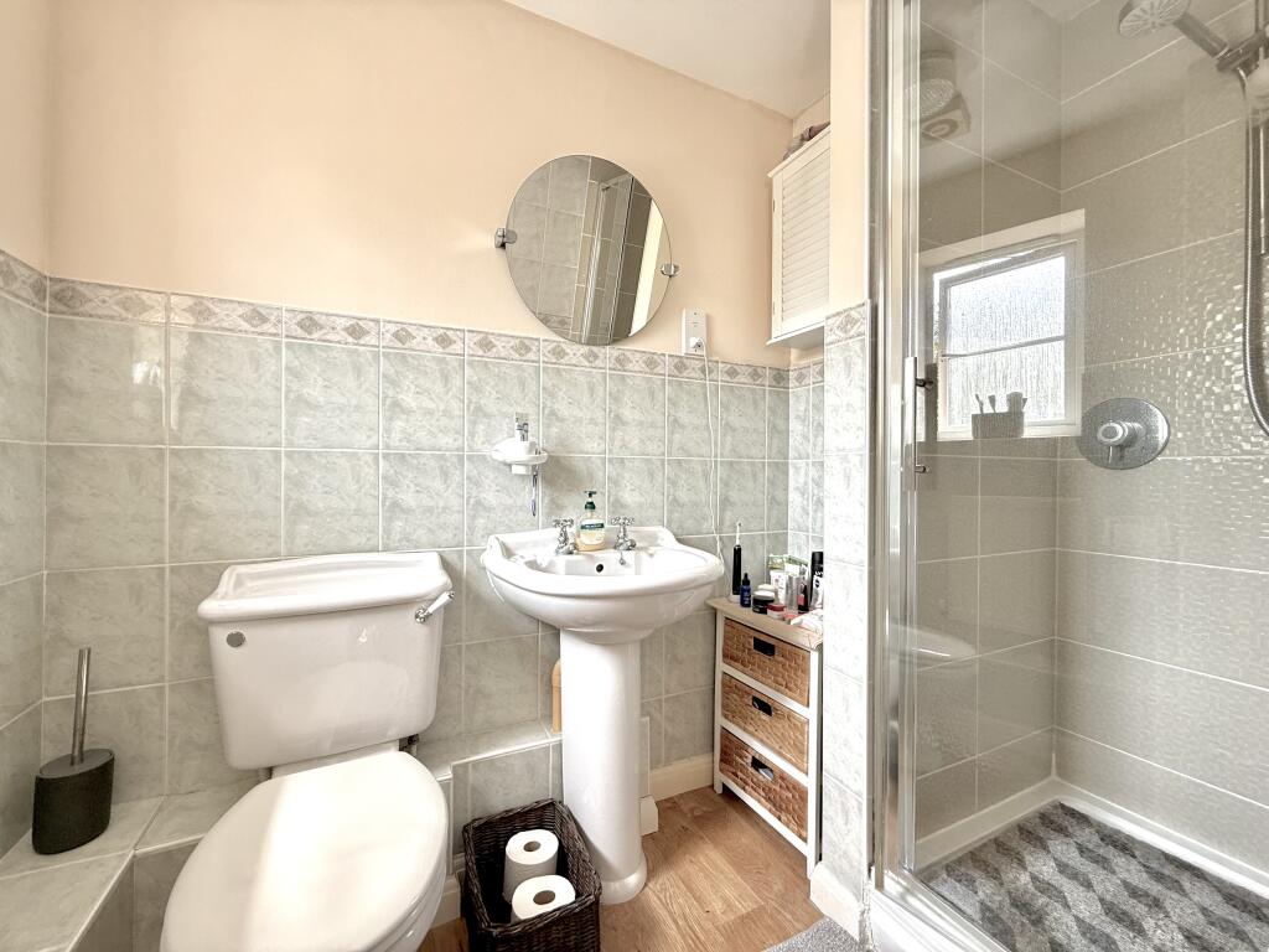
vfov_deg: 85.7
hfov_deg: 102.1
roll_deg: -1.0
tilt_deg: +0.1
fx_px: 513
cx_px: 634
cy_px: 476
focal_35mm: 14
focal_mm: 2.22
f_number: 2.2
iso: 100
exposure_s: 1/99
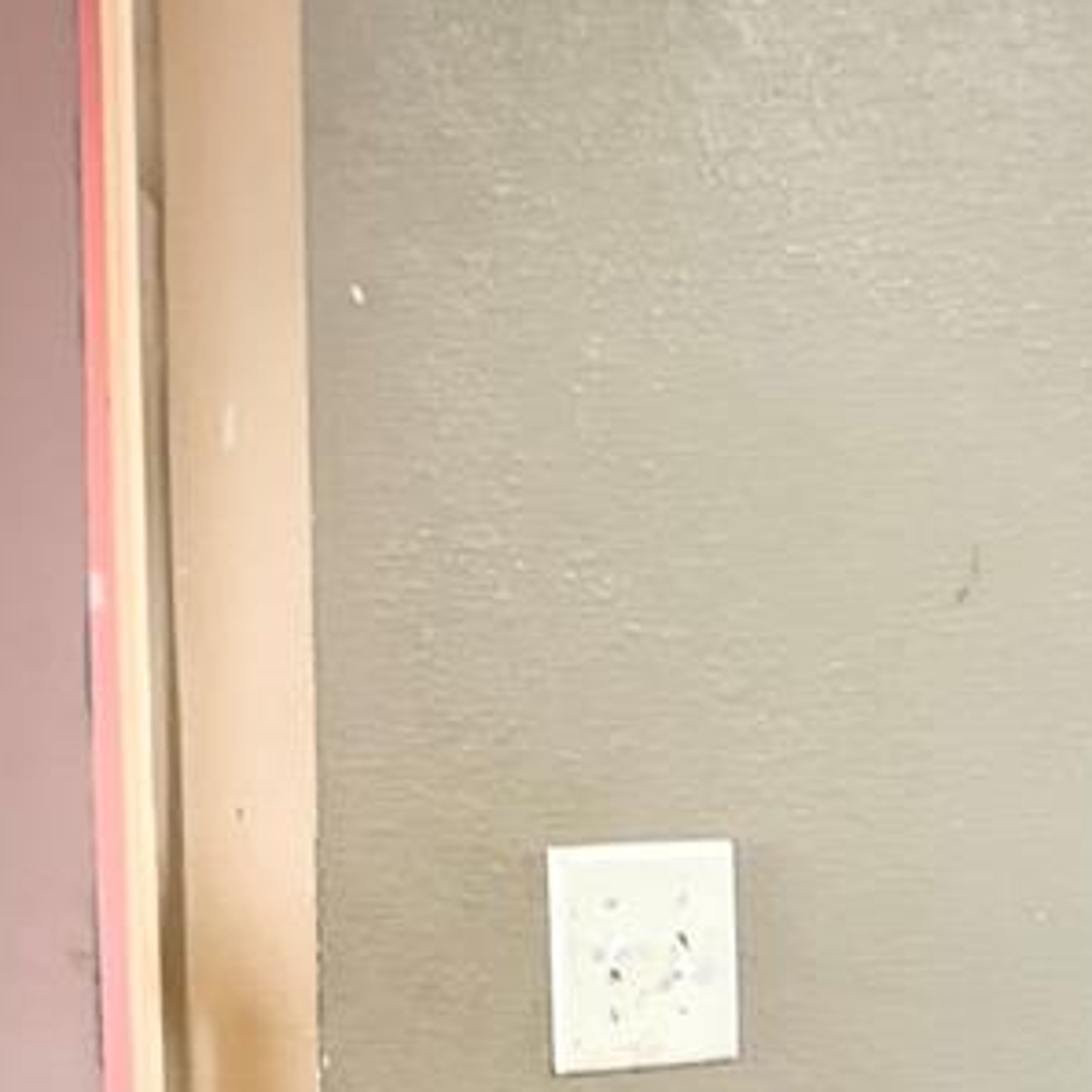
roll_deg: -1.2
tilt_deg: -8.6
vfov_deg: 17.8
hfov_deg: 18.6
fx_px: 3319
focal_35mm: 93
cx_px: 735
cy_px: 1309
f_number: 1.6
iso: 400
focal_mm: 5.96
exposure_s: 1/60
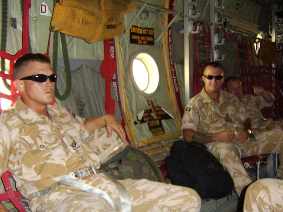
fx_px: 270
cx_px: 145
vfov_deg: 42.9
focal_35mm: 33
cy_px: 112
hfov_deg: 55.4
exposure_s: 1/30
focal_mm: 8.13
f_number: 2.7
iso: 141
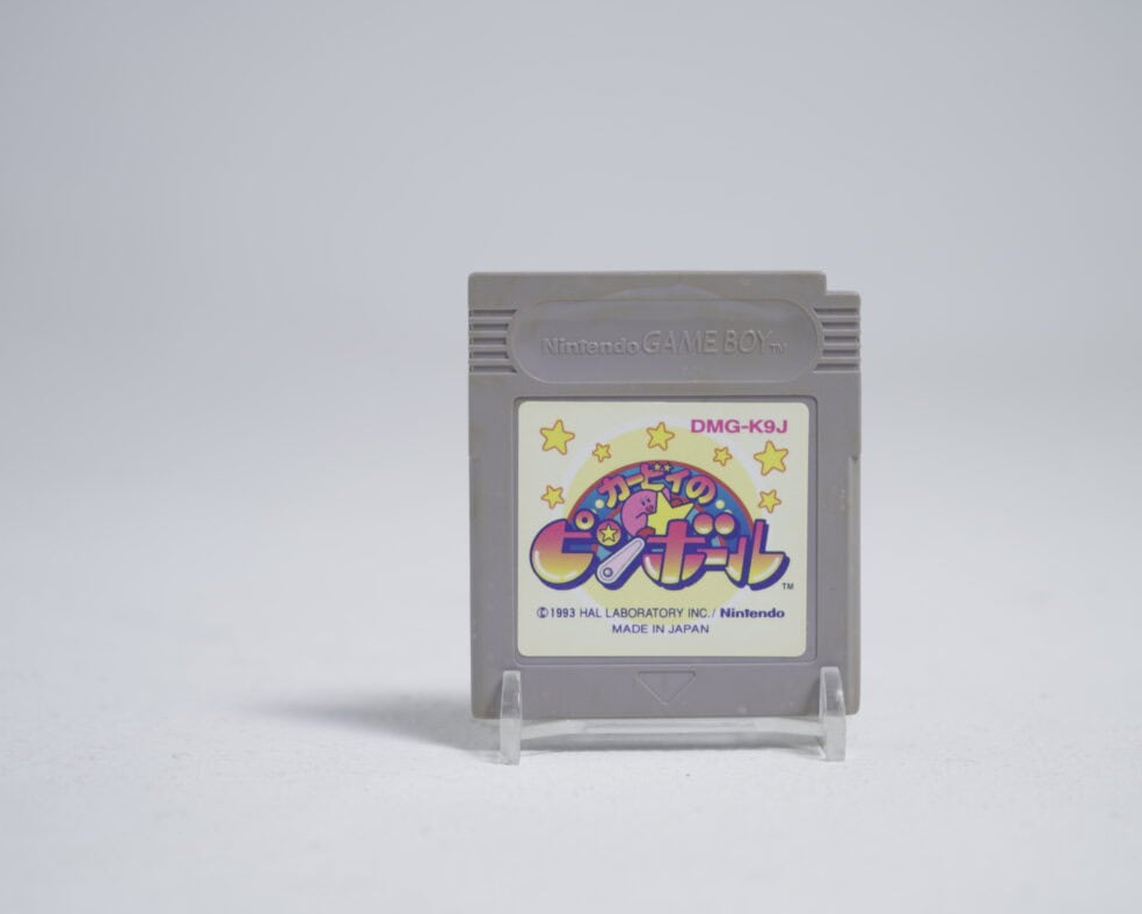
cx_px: 678
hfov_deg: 23.8
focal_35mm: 80
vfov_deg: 19.2
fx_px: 2704
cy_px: 460
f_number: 5.6
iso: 100
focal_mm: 70
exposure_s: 1/6
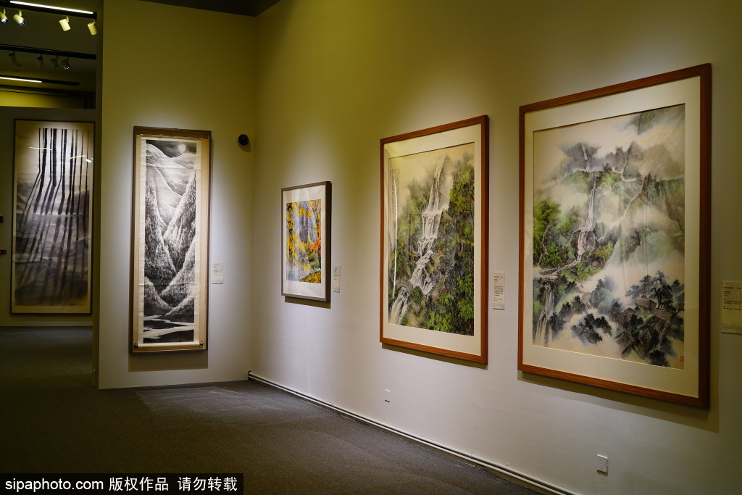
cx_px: 371
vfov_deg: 33.4
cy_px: 248
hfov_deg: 48.5
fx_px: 825
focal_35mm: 40
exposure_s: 1/50
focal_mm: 40
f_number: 2.8
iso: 640
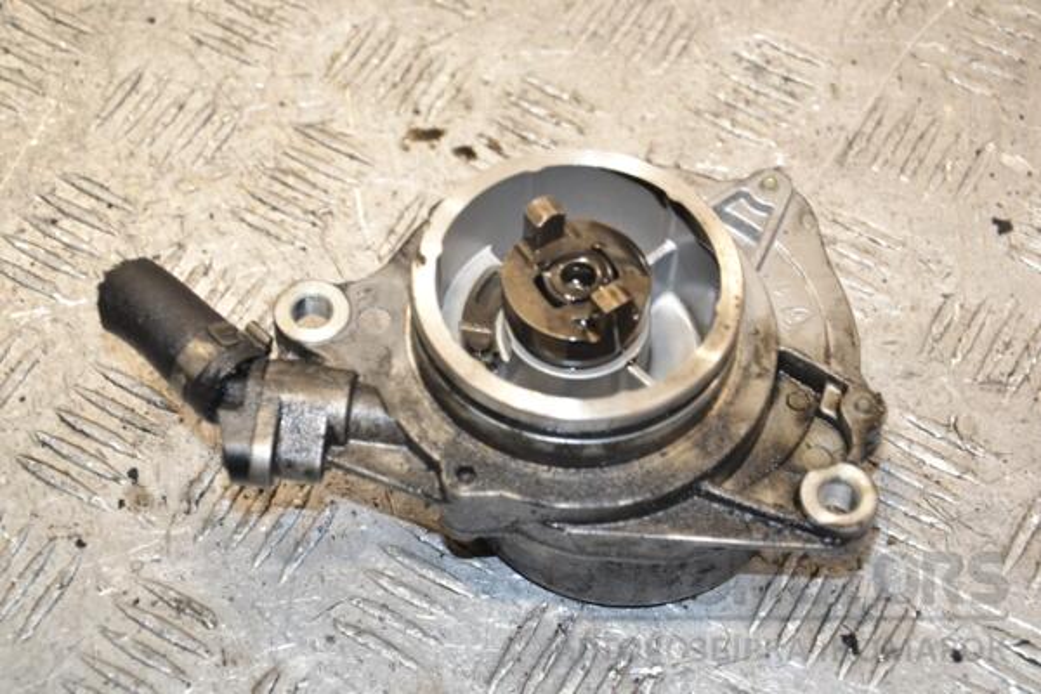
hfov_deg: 21.9
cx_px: 520
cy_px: 347
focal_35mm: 93
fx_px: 2689
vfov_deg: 14.7
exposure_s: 1/200
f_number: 6.3
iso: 800
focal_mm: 62
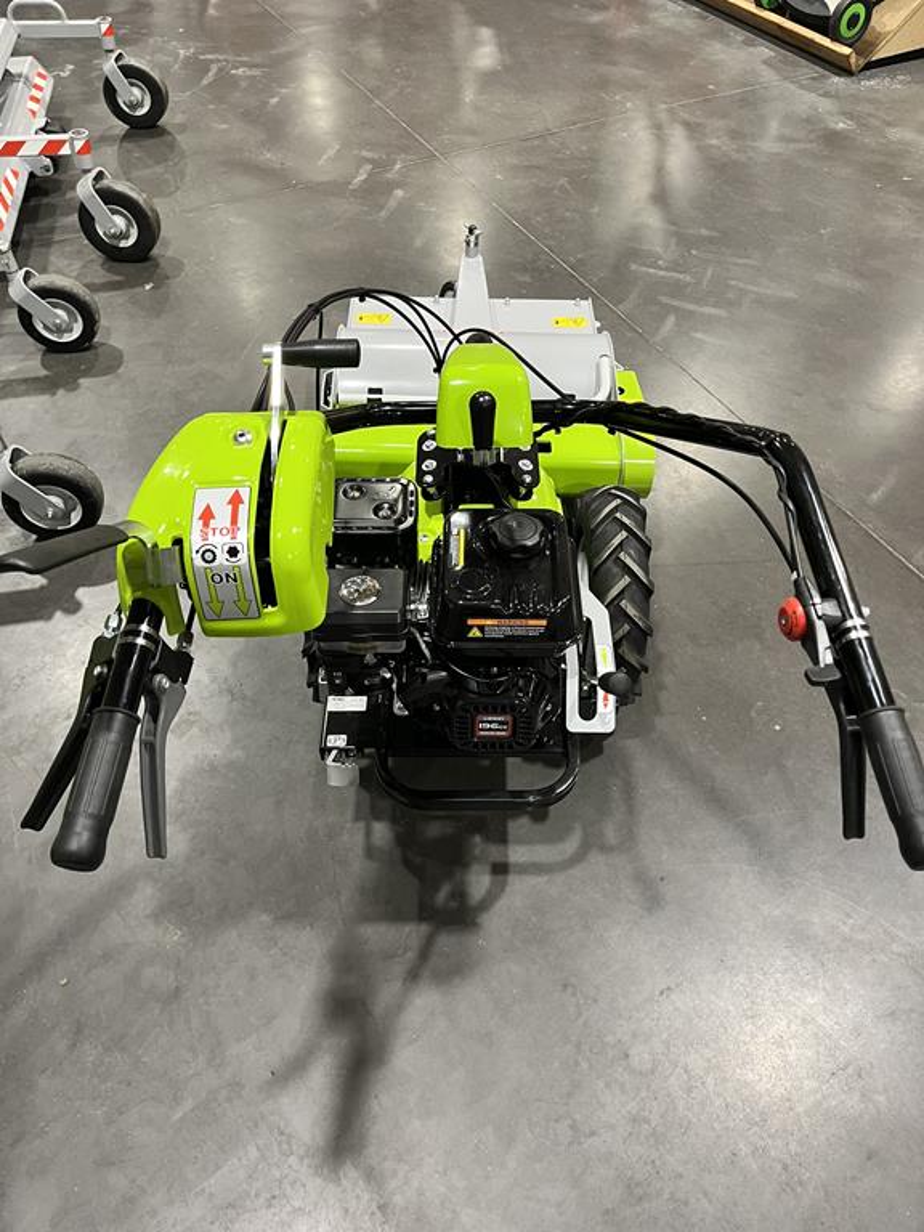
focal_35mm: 26
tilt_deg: -49.4
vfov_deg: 67.3
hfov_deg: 53.1
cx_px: 462
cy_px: 616
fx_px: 925
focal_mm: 5.1
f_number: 1.6
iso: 125
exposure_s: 1/50
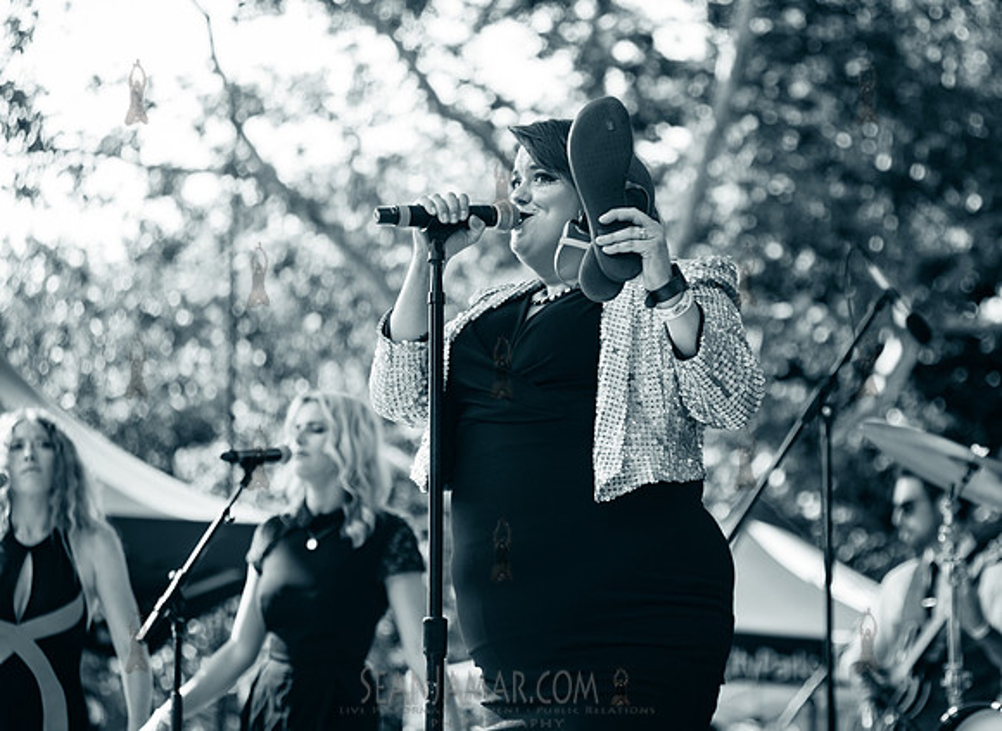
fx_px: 2790
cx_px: 627
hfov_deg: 20.3
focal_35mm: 97
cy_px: 348
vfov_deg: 14.9
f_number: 2.8
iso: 200
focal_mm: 80
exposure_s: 1/640
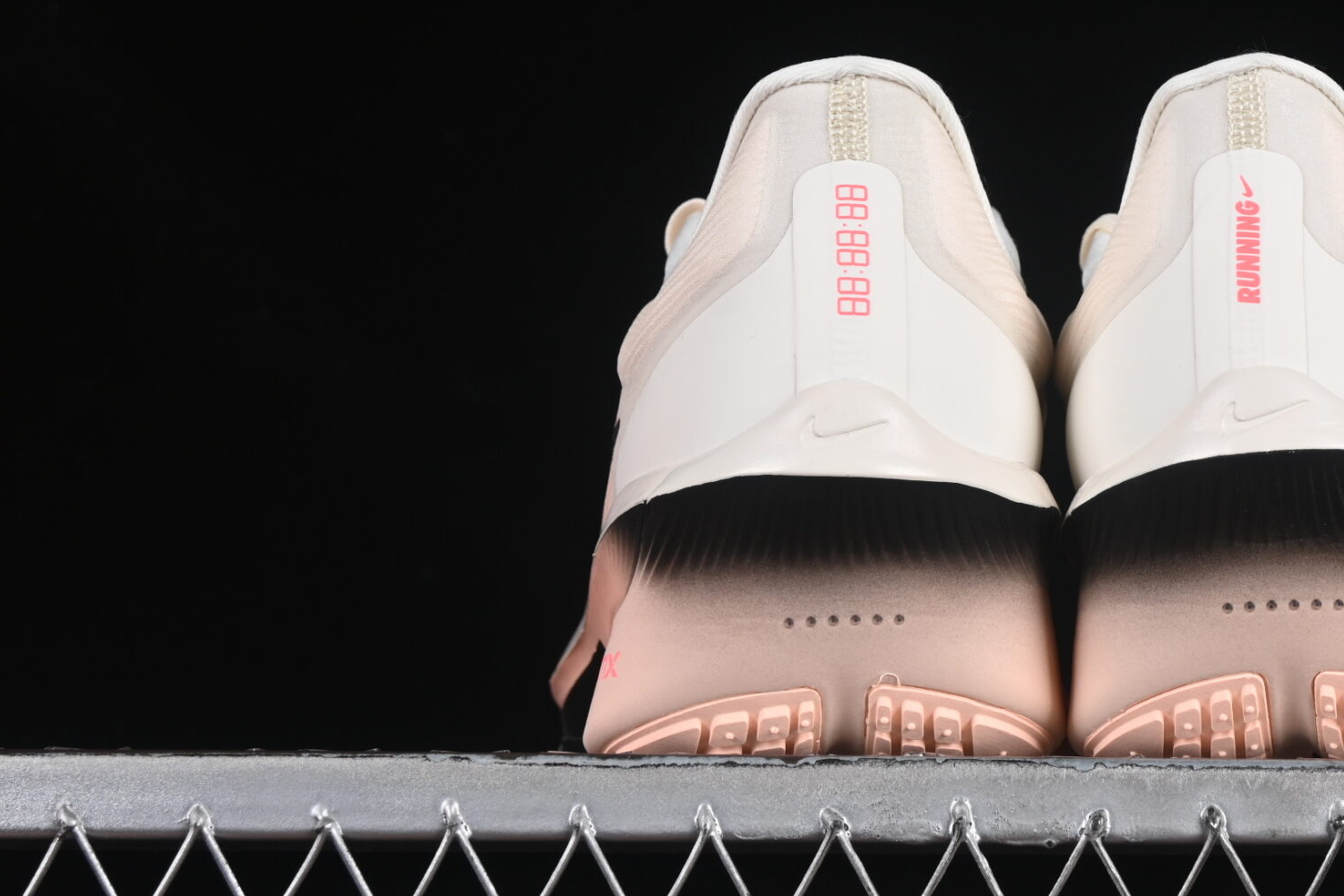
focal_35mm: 128
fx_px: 4778
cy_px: 282
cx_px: 1070
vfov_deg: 10.7
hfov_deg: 15.9
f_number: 8
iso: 160
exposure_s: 1/80
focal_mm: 50
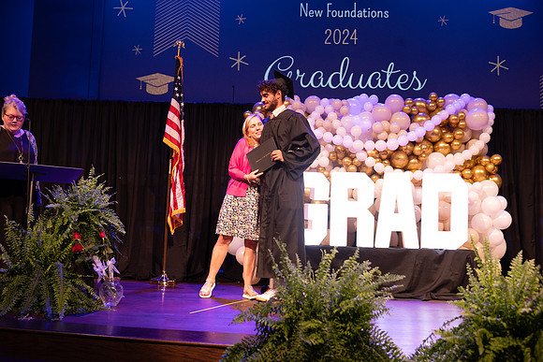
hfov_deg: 50.7
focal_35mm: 38
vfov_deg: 35.1
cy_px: 181
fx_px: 573
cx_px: 272
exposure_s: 1/200
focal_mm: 38
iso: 1600
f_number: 4
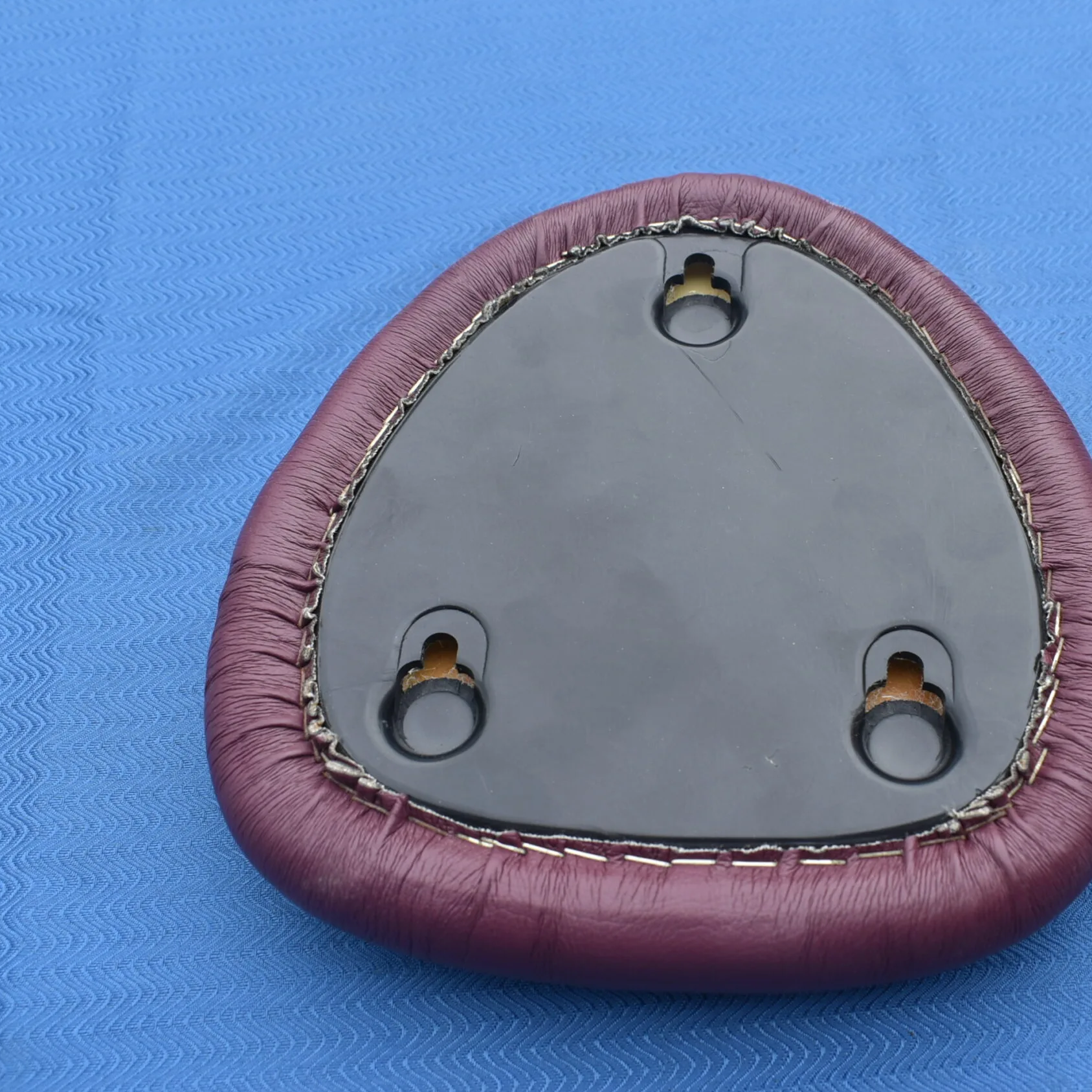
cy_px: 546
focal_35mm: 41
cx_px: 678
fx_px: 1451
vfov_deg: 41.3
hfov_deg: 41.0
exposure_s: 1/250
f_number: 7.1
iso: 200
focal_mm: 21
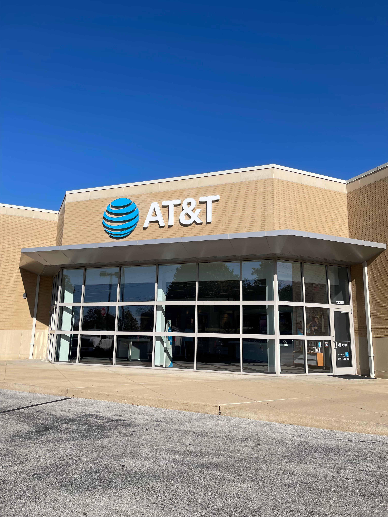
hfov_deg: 53.1
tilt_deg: +12.3
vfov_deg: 67.3
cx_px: 194
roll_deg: -1.6
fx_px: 389
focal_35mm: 26
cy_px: 258
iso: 32
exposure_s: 1/4525
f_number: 1.6
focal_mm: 5.1
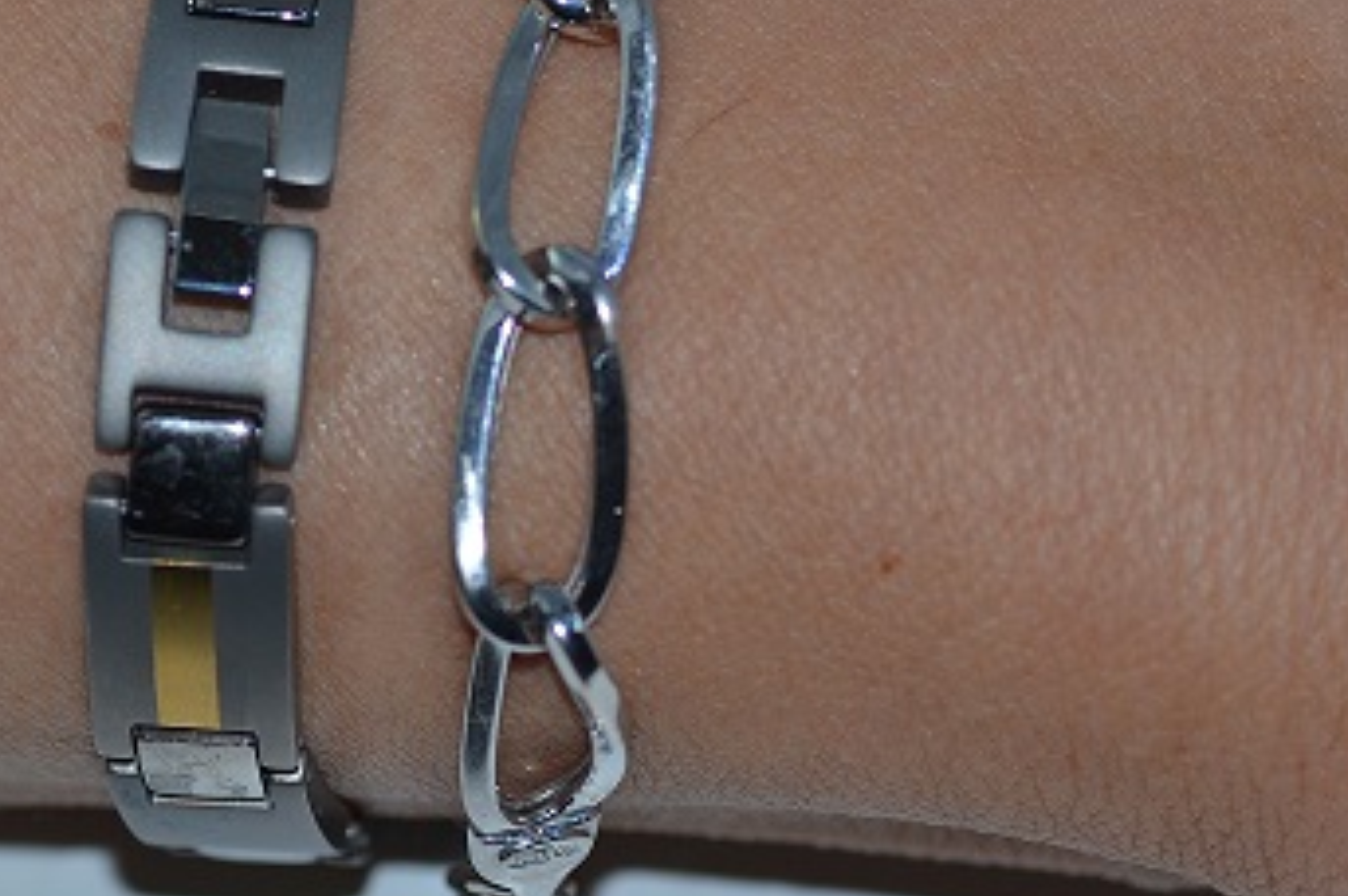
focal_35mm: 227
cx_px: 409
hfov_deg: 9.1
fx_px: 8492
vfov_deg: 6.0
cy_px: 228
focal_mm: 90
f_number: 8
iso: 100
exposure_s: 1/125
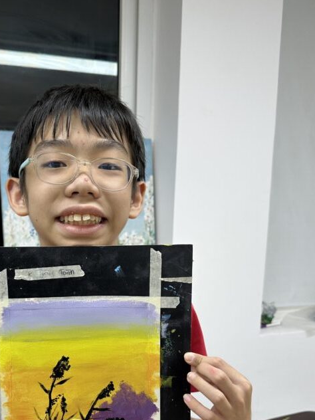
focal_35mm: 38
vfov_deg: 47.7
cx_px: 91
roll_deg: -0.6
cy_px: 298
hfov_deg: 37.1
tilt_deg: -8.9
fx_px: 461
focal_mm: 6.86
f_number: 1.78
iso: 50
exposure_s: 1/102
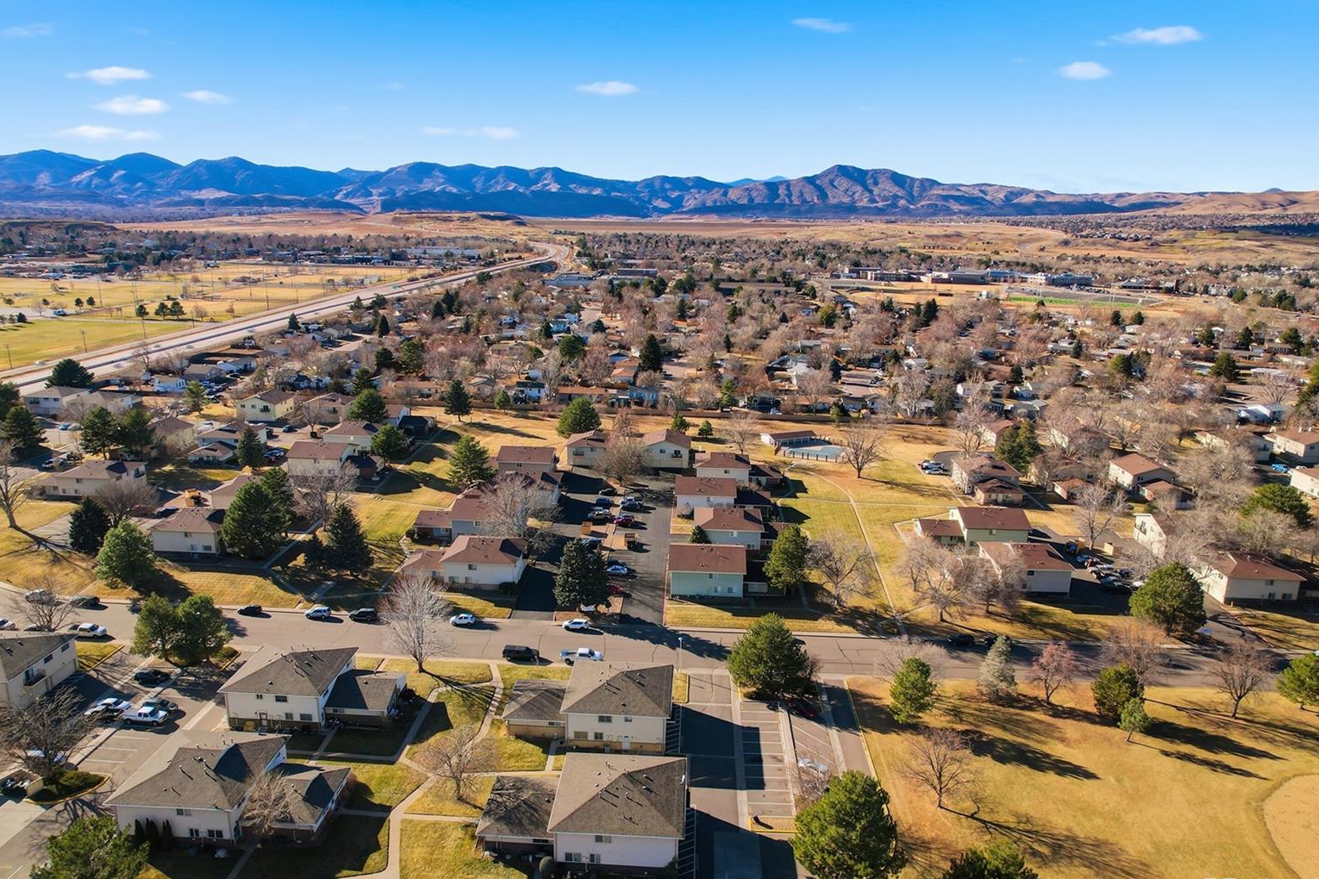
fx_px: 843
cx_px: 653
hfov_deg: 76.1
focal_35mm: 23
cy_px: 446
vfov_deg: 55.1
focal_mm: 8.4
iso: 100
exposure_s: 1/120
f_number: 2.8
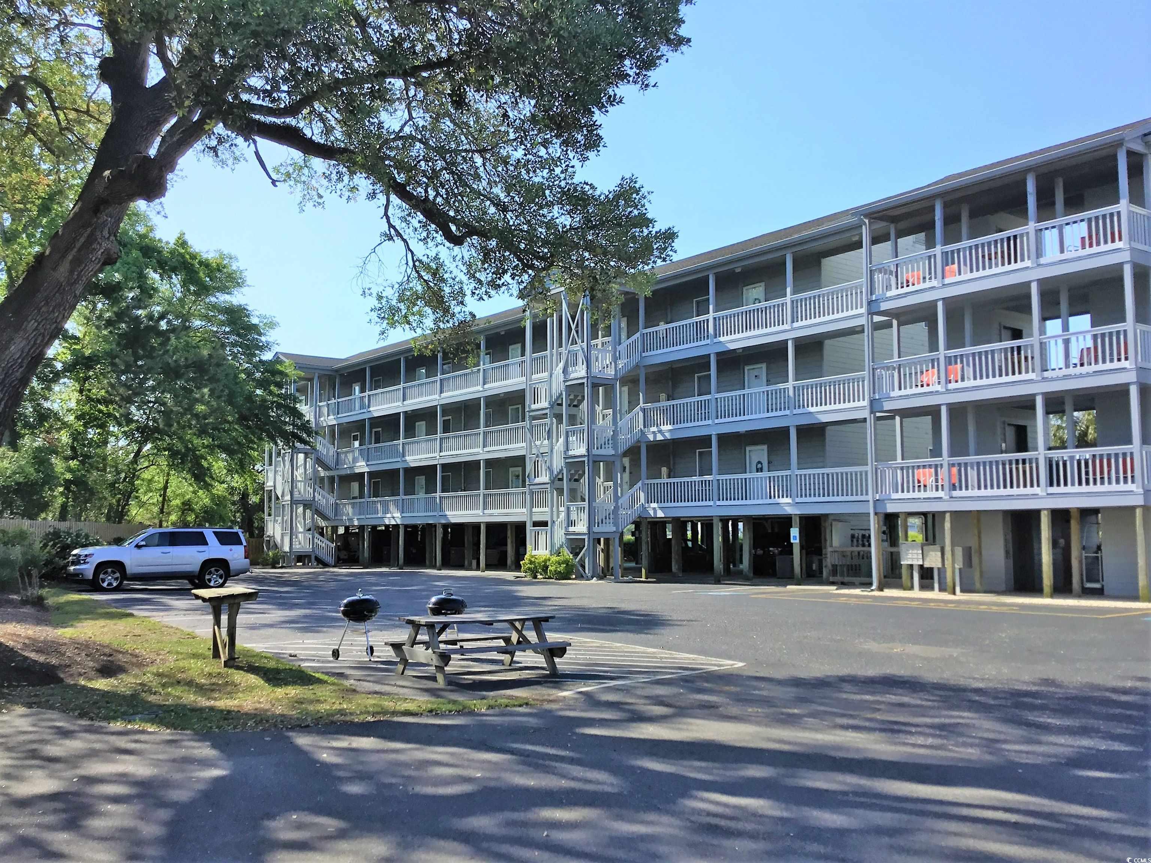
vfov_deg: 45.4
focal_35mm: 31
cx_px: 576
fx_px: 1031
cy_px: 432
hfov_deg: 58.4
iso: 25
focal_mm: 3.3
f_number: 2.4
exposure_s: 1/1116
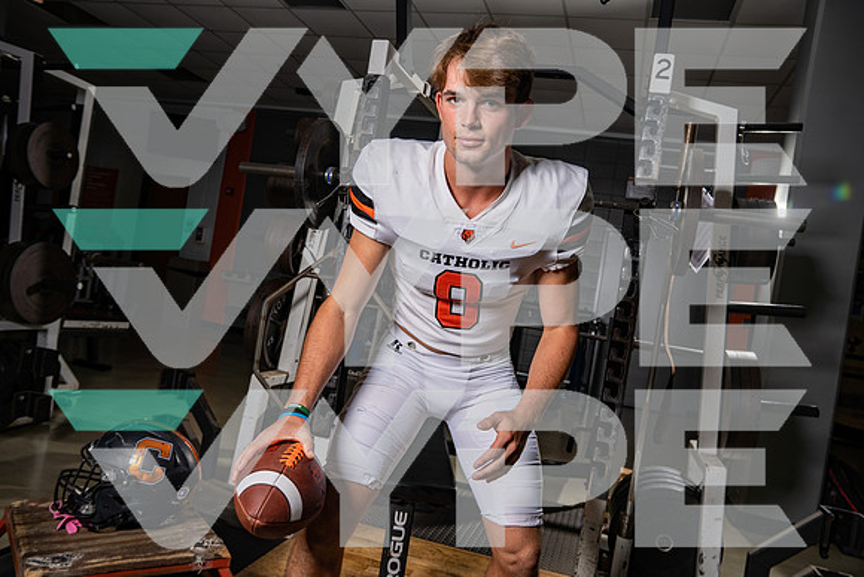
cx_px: 432
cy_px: 288
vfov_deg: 46.4
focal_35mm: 28
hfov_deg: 65.5
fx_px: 672
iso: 200
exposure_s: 1/250
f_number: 6.3
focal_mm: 28
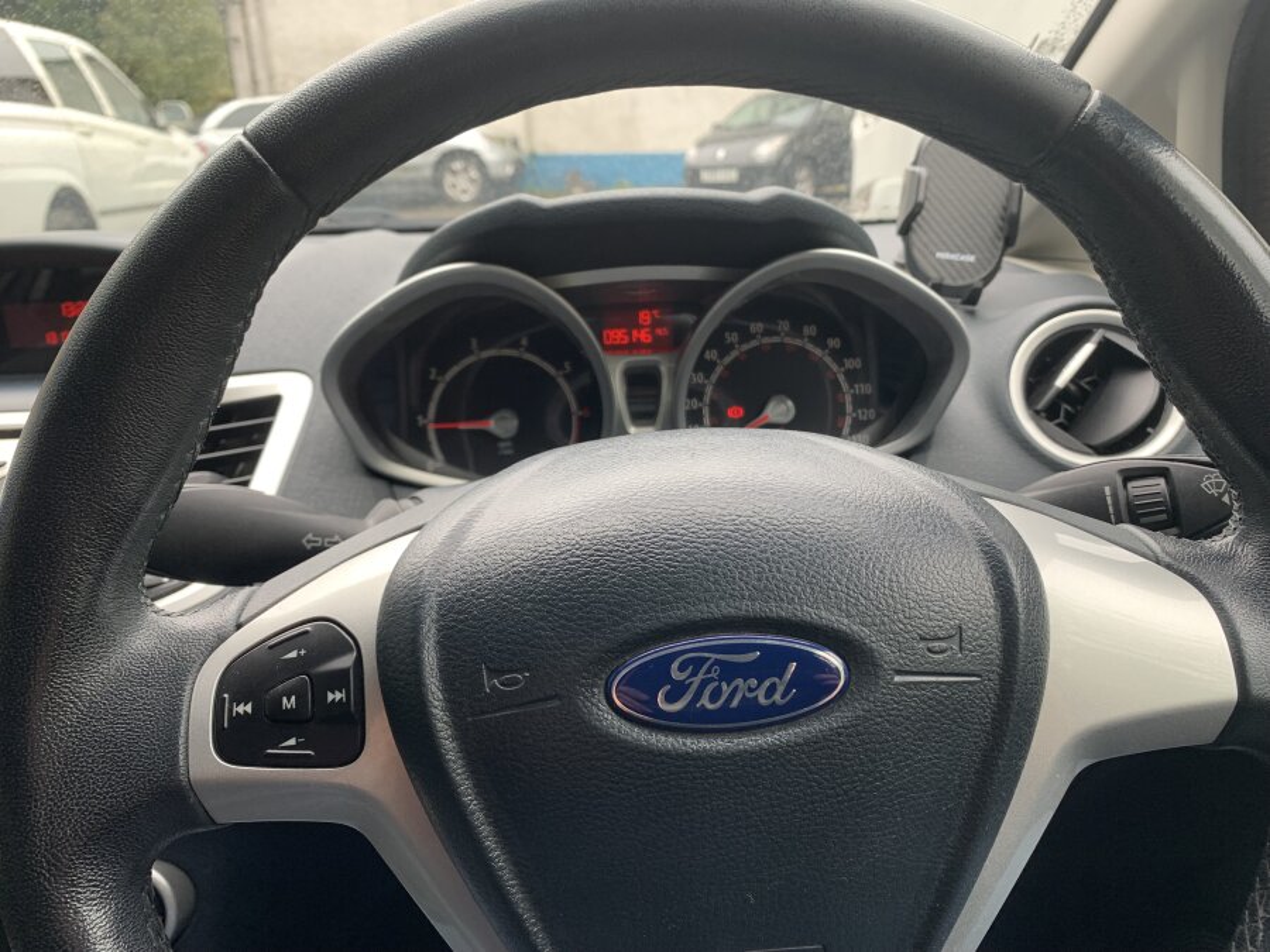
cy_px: 476
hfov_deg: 67.3
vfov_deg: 53.1
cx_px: 635
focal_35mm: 26
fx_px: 954
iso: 50
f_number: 1.8
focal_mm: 4.25
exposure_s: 1/121
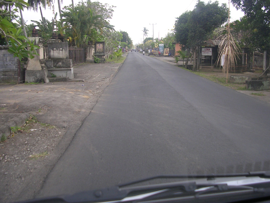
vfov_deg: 37.7
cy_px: 102
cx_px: 135
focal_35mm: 38
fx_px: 296
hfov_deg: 49.0
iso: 50
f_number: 2.8
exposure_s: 1/276
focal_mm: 5.8
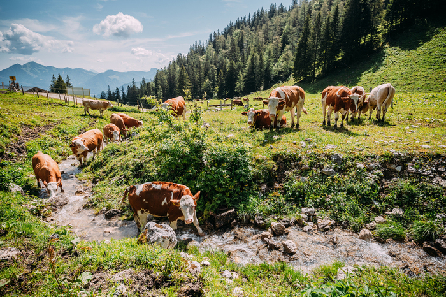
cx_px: 223
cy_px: 148
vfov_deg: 59.4
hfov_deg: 81.2
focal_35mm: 21
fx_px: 260
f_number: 6.3
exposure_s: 1/1600
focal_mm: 21
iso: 320
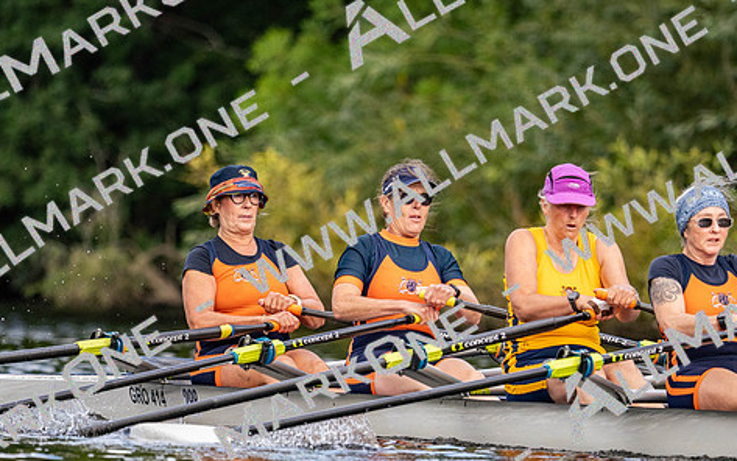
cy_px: 298
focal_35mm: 750
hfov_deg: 2.8
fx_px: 15070
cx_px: 432
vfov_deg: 1.8
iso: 720
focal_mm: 400
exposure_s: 1/2000
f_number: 4.5
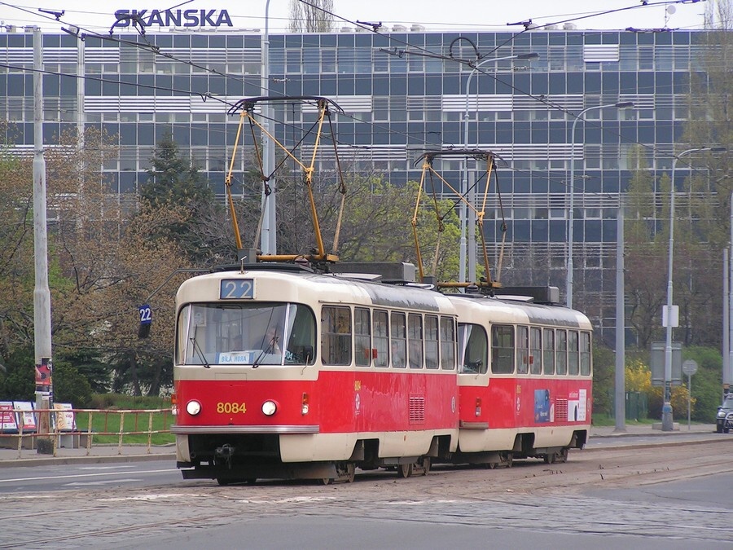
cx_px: 366
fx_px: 4574
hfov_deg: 9.2
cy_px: 275
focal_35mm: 216
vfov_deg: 6.9
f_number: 3.5
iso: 64
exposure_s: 1/250
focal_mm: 33
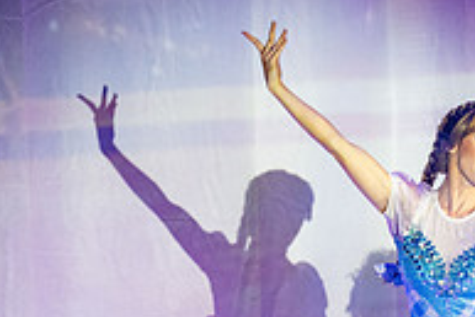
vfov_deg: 1.8
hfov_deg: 2.7
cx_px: 653
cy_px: 324
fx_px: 10088
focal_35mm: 764
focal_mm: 200
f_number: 2.8
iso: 2000
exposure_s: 1/500
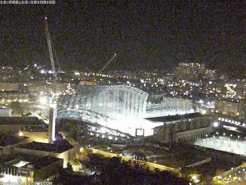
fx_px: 1983
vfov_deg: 5.3
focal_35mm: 279
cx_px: 123
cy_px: 92
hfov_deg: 7.1
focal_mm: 51.7
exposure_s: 1/200
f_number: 5.2
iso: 64
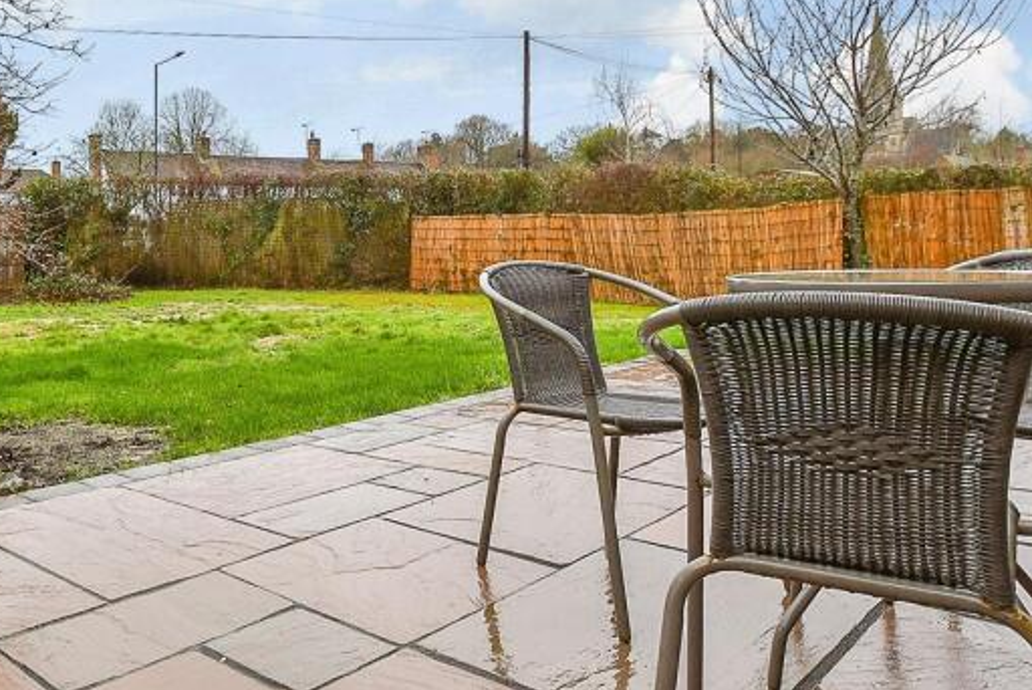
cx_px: 260
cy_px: 221
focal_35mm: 50
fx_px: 1434
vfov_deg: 26.8
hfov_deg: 38.6
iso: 160
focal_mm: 17
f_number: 8
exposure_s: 1/30
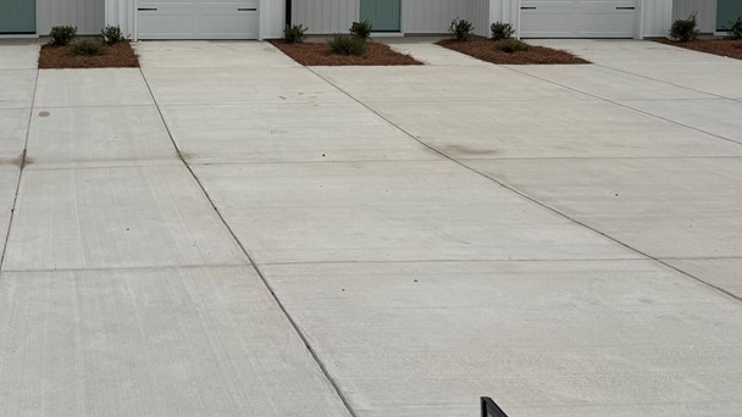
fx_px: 866
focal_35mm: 44
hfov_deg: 46.2
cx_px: 303
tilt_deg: -2.5
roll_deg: -0.4
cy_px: -7
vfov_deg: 25.7
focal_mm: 6.76
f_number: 1.78
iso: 80
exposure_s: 1/11905
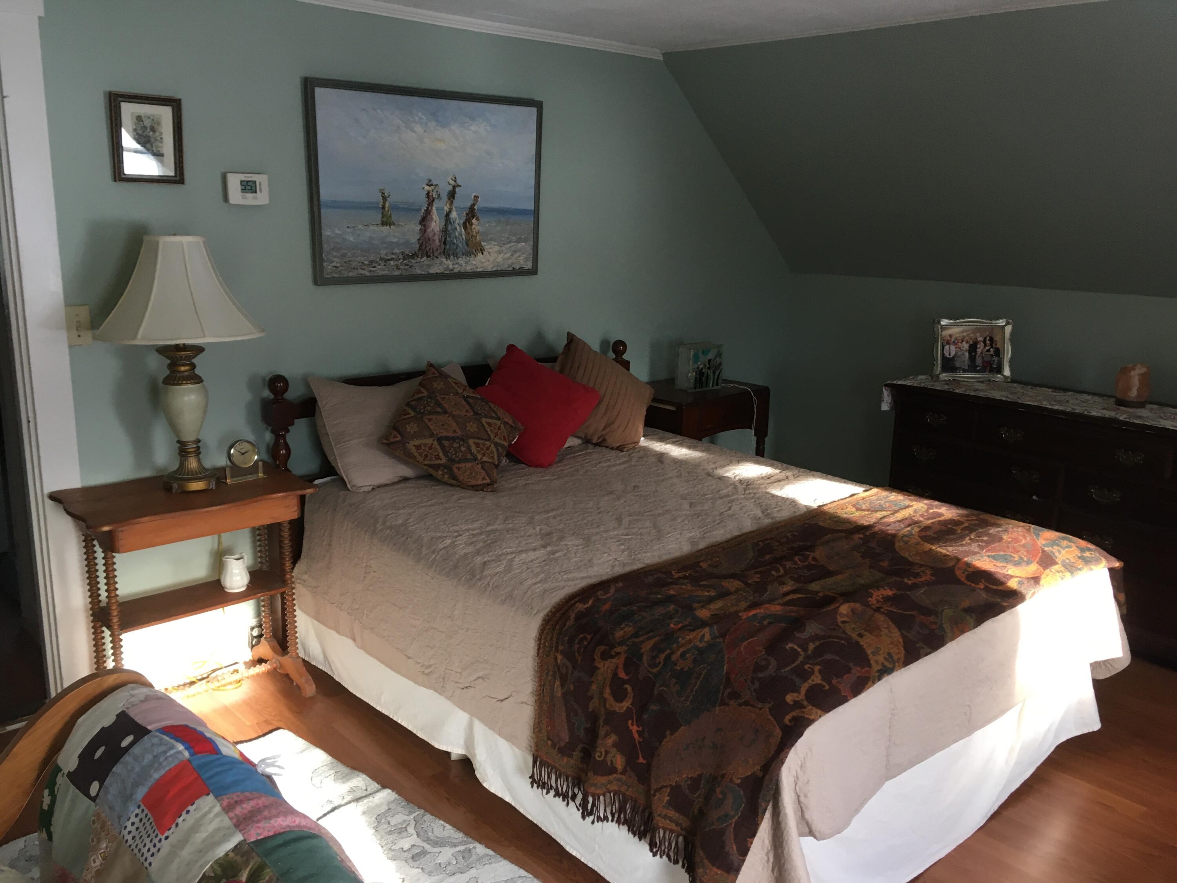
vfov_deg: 48.2
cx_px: 588
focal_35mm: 29
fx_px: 986
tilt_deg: -13.1
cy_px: 442
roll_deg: -1.6
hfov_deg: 61.7
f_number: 2.2
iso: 80
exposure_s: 1/30
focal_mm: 4.15
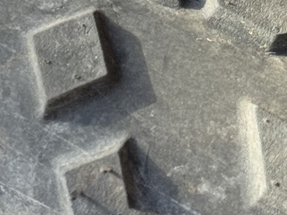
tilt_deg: -51.8
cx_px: -212
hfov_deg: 8.0
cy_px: -106
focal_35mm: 239
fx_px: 1981
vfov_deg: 6.1
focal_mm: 6.76
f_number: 1.78
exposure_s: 1/372
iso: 64
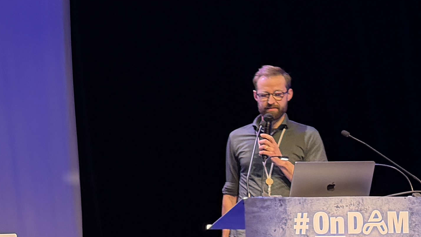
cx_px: -180
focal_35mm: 104
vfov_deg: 11.6
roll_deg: +0.5
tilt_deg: +3.0
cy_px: 127
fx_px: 1161
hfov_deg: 18.6
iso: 125
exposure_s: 1/50
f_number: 1.78
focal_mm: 6.76
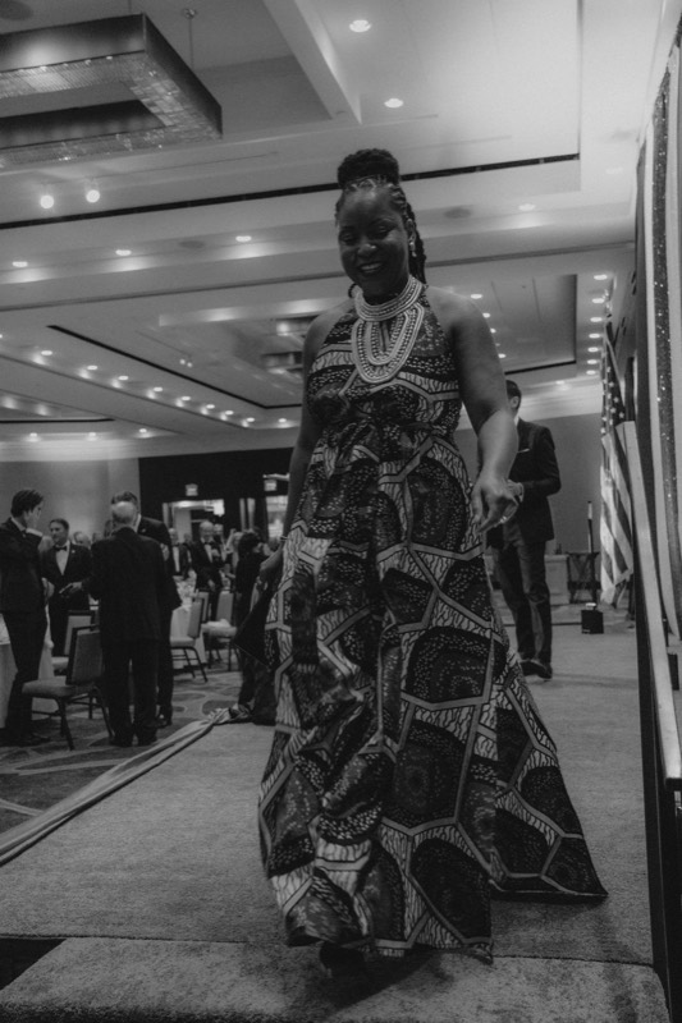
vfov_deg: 53.1
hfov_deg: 36.9
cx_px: 341
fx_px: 1023
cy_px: 512
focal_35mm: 36
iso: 6400
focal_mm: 24
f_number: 3.2
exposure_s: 1/100
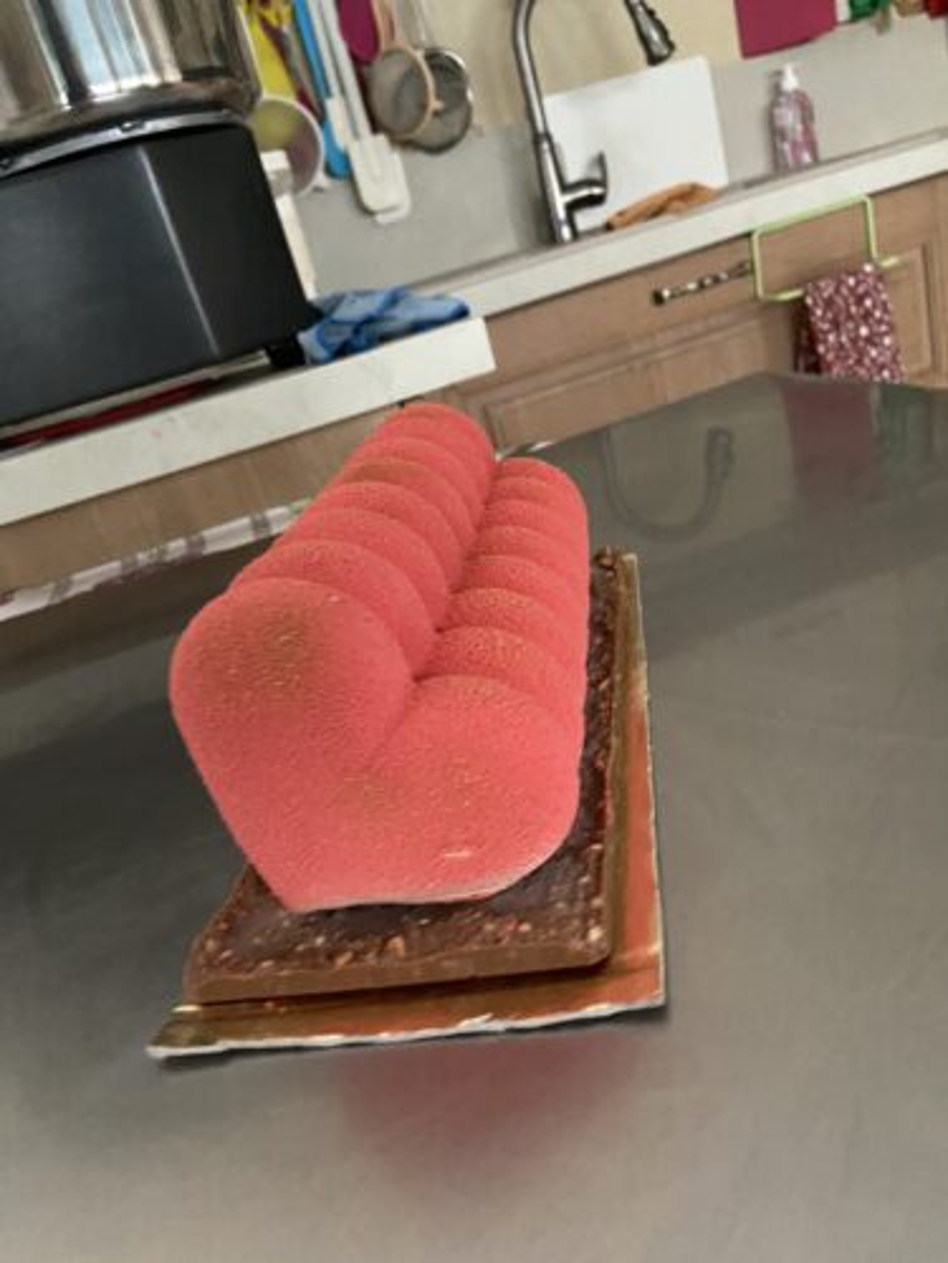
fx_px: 949
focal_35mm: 26
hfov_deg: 53.1
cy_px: 632
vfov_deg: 67.3
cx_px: 474
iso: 640
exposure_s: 1/30
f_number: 1.8
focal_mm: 4.25
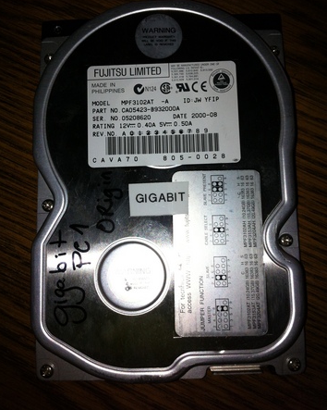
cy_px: 190
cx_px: 163
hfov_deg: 40.1
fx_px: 448
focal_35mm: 37
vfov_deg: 49.1
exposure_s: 1/320
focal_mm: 3.85
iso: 80
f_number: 2.8
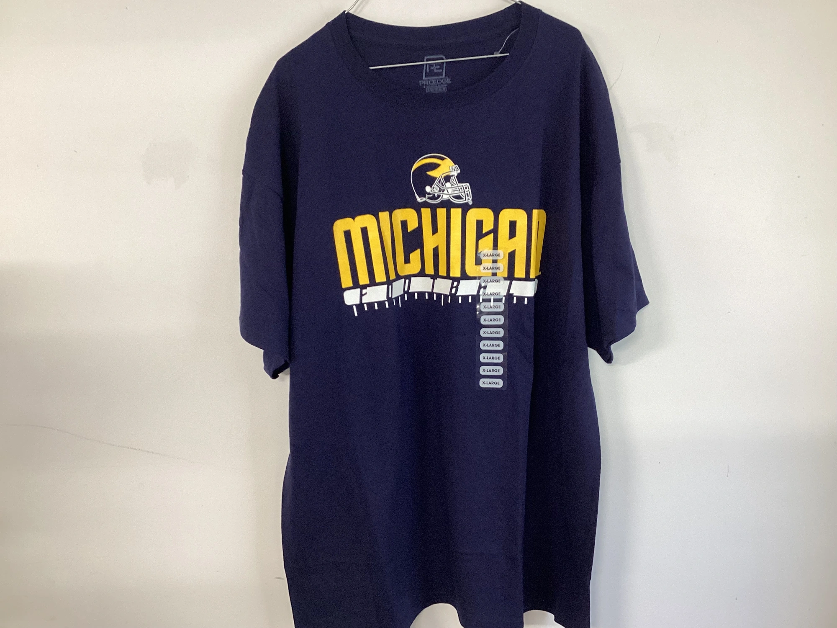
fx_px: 750
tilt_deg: -14.0
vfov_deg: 45.4
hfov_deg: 58.4
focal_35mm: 31
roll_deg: +1.1
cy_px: 314
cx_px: 418
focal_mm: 3.3
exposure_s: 1/60
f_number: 2.4
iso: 160
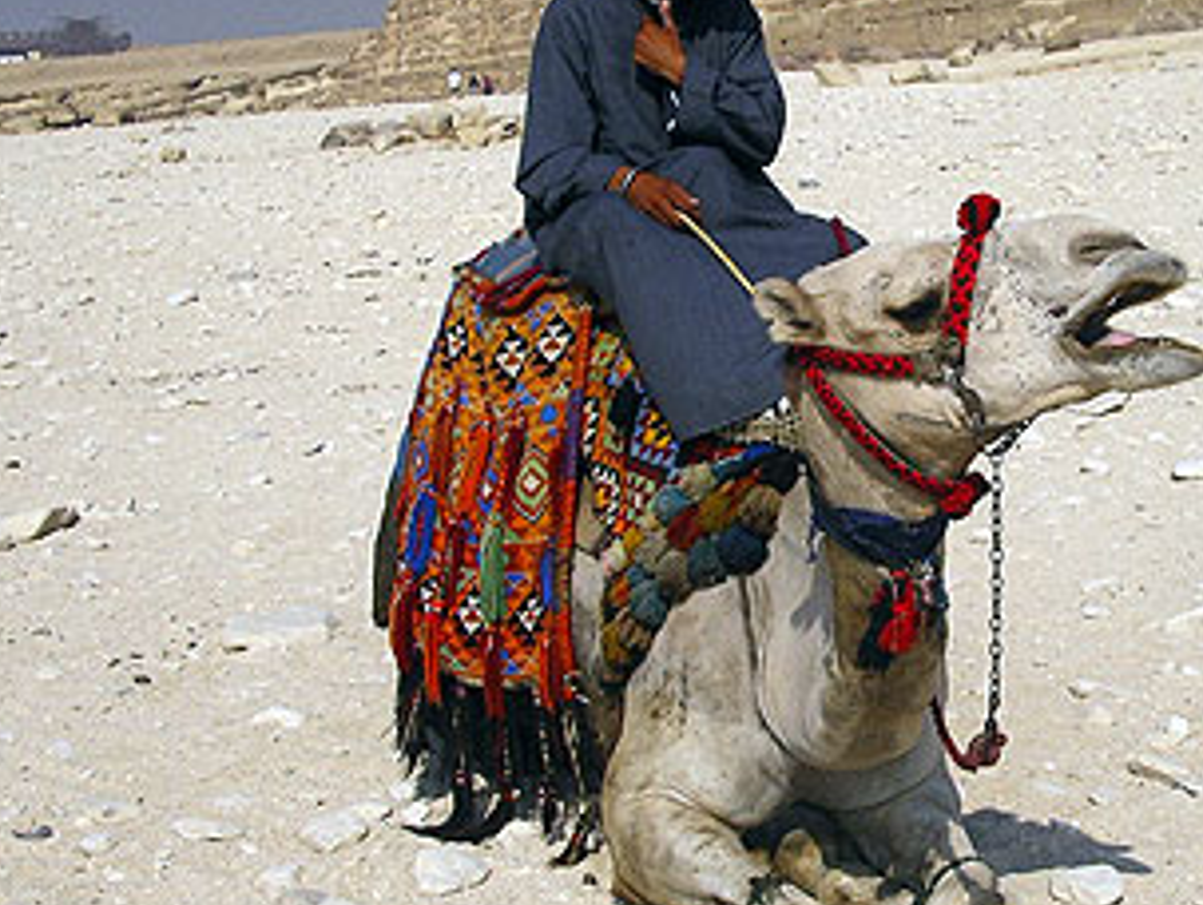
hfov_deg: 21.8
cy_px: 425
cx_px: 862
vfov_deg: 16.6
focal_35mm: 89
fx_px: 3097
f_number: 5
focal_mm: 9.2
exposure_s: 1/1250
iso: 50
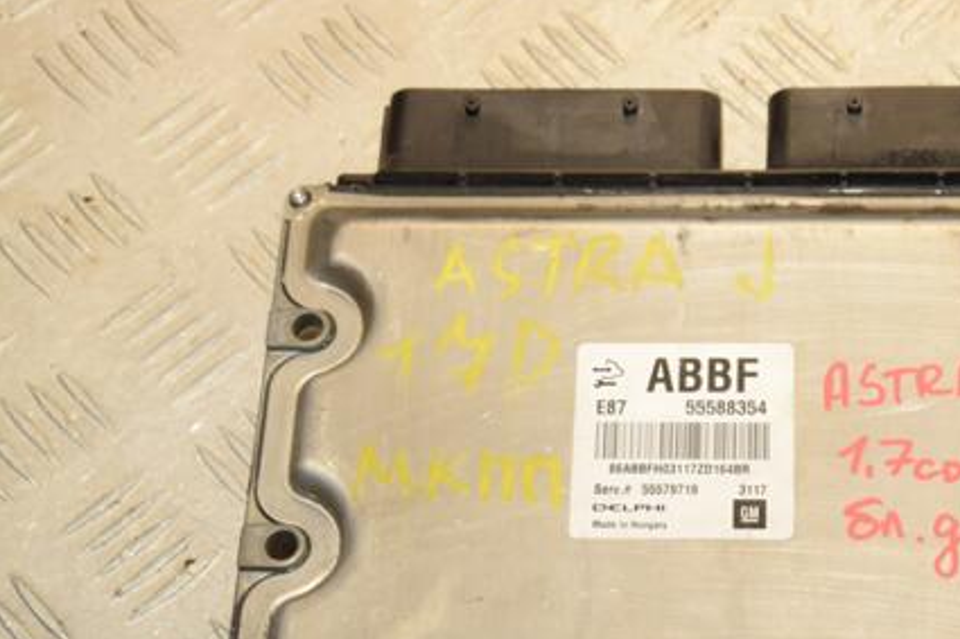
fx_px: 2372
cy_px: 429
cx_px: 673
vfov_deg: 15.3
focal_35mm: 89
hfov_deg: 22.7
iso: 800
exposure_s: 1/200
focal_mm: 42
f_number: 7.1
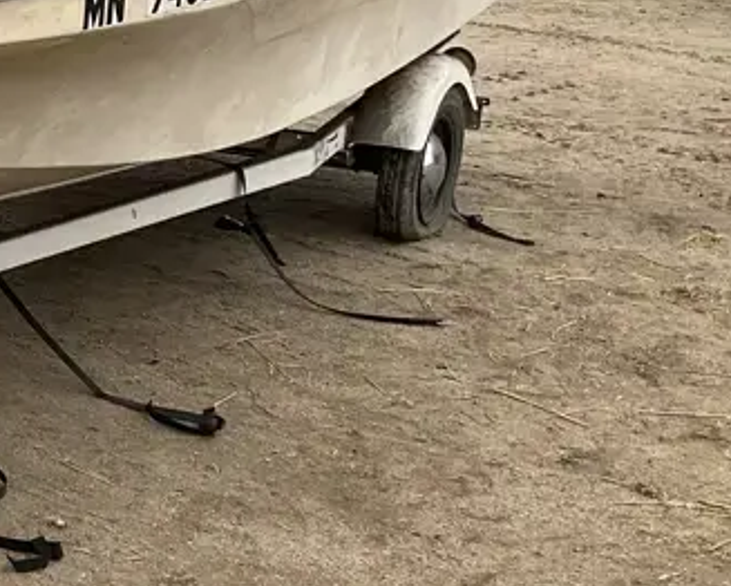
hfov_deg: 20.5
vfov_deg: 18.5
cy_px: 224
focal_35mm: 83
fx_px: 1797
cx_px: -279
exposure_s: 1/435
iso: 25
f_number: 1.8
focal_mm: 3
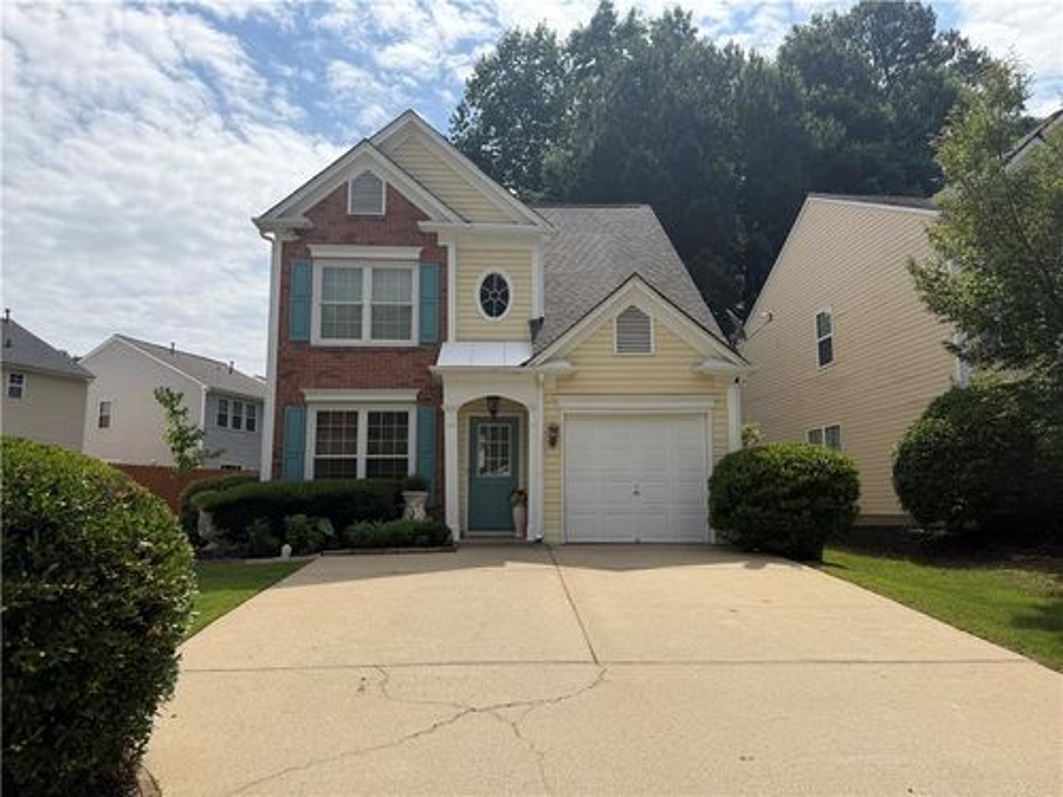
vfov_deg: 56.8
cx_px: 532
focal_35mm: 24
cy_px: 398
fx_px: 737
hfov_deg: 71.6
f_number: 1.78
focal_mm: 6.76
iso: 80
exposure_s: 1/8130
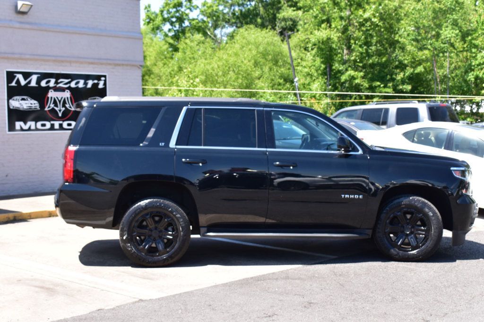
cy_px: 161
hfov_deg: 35.1
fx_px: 766
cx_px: 242
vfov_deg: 23.8
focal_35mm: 57
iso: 400
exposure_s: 1/250
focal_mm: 38
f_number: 10
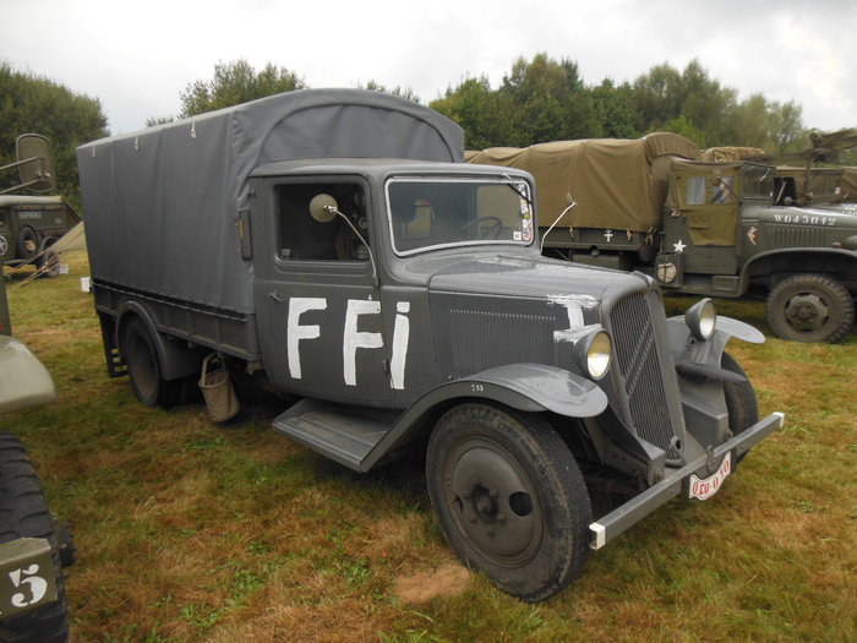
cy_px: 322
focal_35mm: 25
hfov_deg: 69.4
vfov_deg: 54.9
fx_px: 619
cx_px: 428
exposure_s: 1/250
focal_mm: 4.5
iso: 125
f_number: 3.2
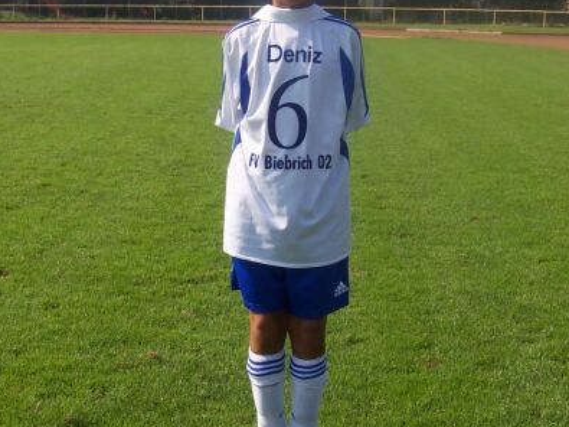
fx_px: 1265
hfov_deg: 25.3
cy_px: 216
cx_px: 284
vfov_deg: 19.1
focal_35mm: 77
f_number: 6.7
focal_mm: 8.6
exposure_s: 1/350
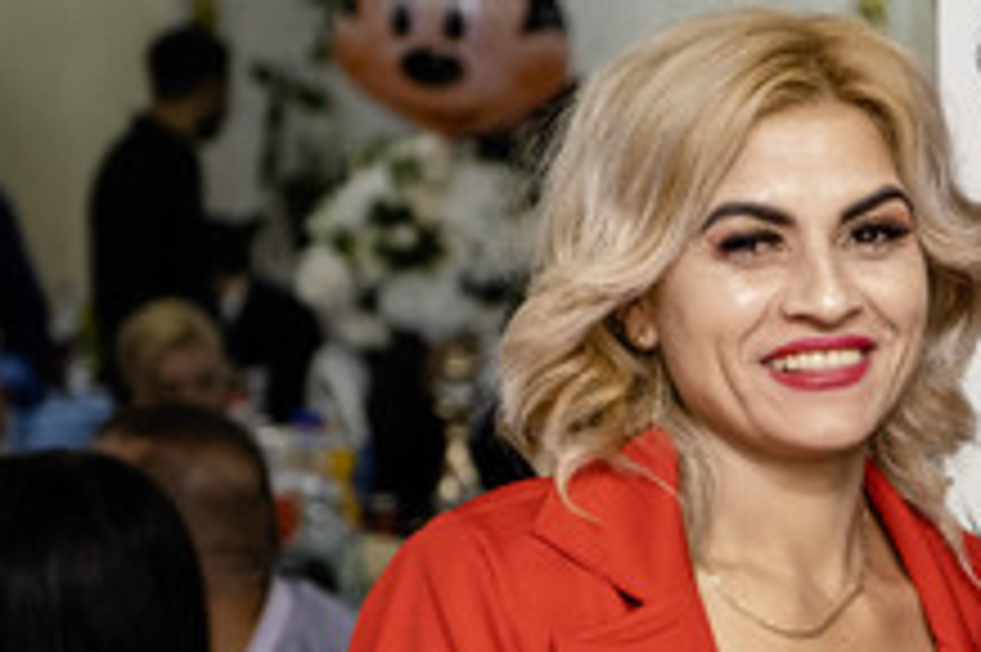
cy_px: 600
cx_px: 1004
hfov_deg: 10.2
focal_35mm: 200
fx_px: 5446
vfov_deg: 6.8
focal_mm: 45.5
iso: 1000
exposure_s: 1/160
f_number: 2.8
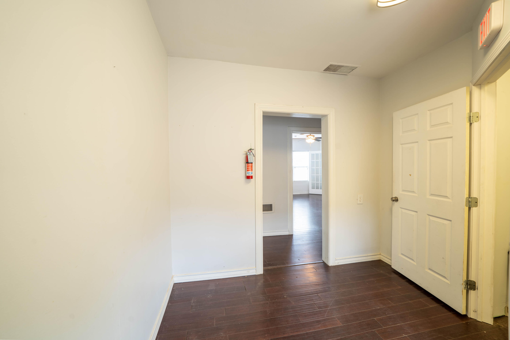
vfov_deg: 85.4
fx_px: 184
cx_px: 255
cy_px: 170
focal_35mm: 13
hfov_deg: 108.3
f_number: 6.3
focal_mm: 13
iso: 100
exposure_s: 1/25
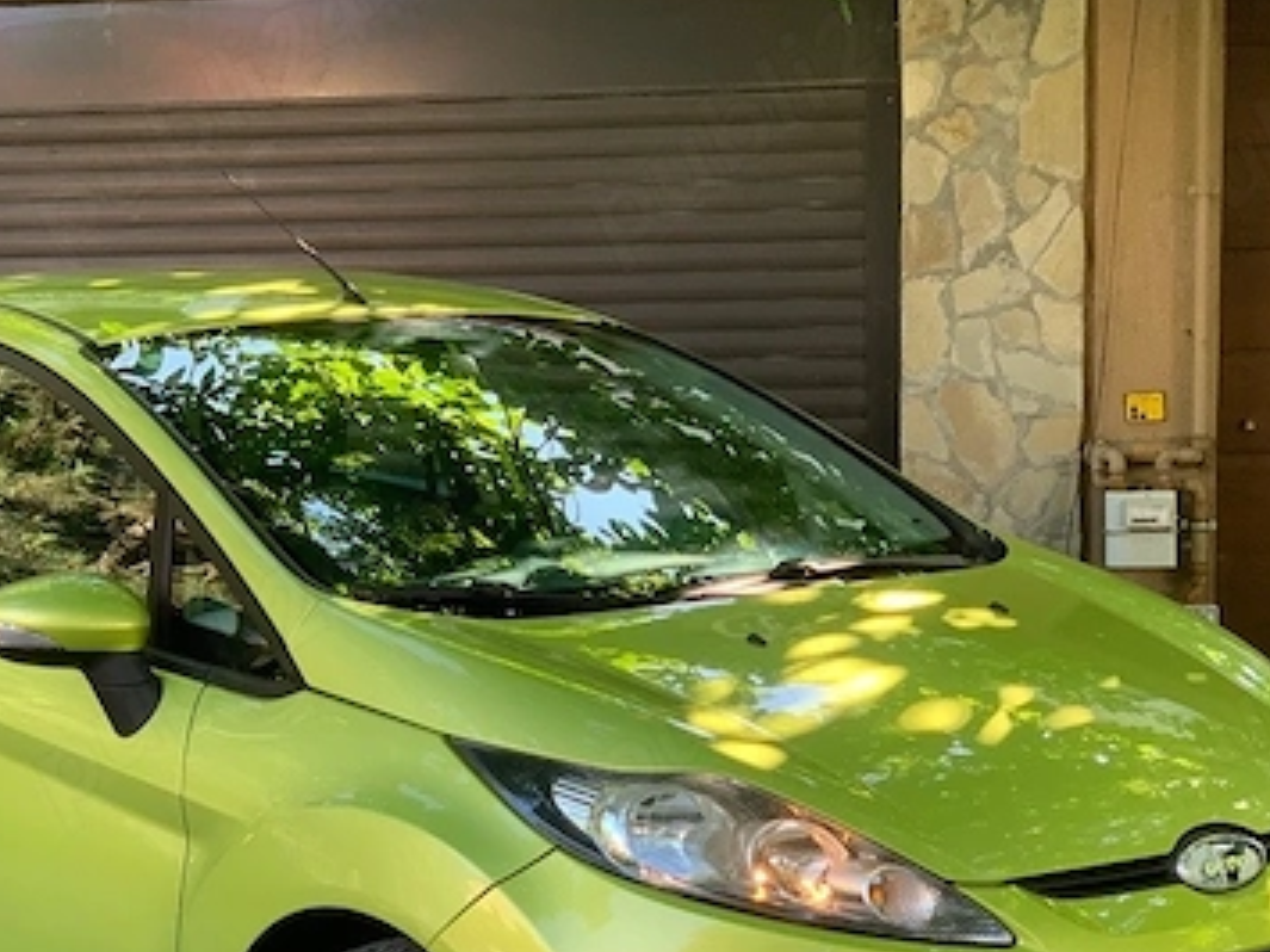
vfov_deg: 16.7
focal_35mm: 88
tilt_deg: -4.5
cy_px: 651
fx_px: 3227
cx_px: 404
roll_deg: -0.3
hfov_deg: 22.2
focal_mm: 6
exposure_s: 1/122
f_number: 2.4
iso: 80
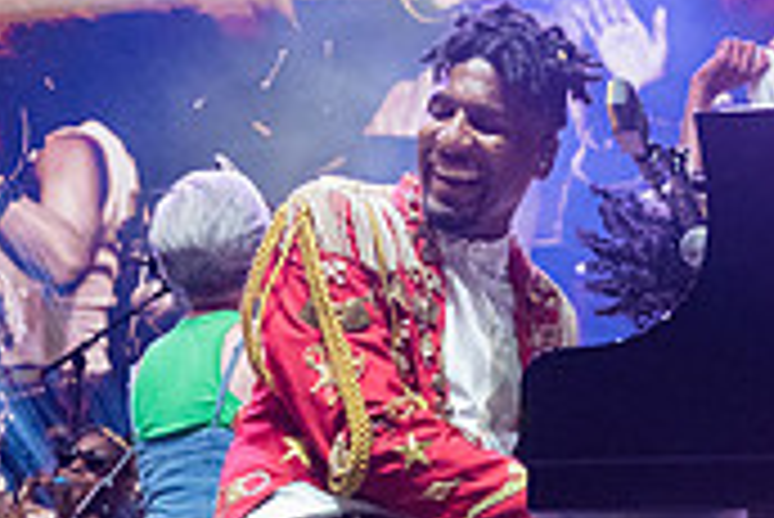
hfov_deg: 15.7
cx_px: 504
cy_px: 354
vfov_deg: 10.6
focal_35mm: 130
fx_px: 2797
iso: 6400
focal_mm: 38
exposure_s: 1/800
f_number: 4
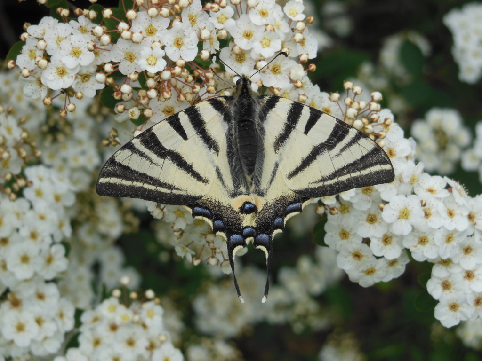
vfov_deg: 10.4
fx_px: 1991
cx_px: 241
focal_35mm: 143
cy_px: 180
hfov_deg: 13.8
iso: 125
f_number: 5.8
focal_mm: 25.5
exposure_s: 1/250
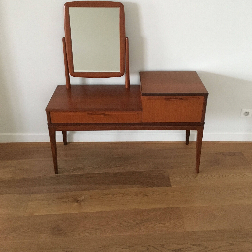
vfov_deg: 47.0
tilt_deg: -24.8
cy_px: 101
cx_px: 127
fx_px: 288
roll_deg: -0.9
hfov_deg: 47.2
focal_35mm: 35
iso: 400
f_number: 2.2
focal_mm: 4.15
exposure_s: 1/17
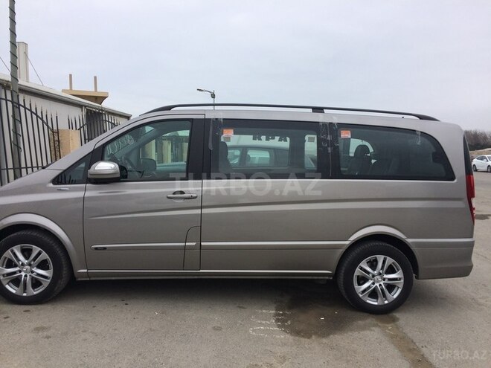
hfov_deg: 61.7
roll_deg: +0.4
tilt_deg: -5.1
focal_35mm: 29
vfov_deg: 48.2
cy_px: 184
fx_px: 411
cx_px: 246
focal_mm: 4.15
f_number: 2.2
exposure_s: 1/789
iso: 32
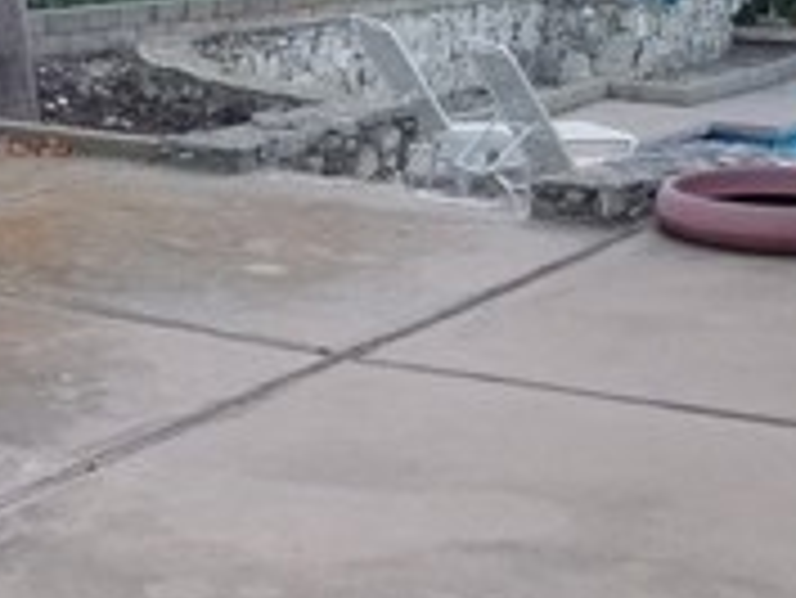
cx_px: 144
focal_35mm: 94
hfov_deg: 20.6
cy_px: 121
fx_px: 2163
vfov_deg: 15.6
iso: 100
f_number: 1.7
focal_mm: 4.25
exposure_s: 1/60
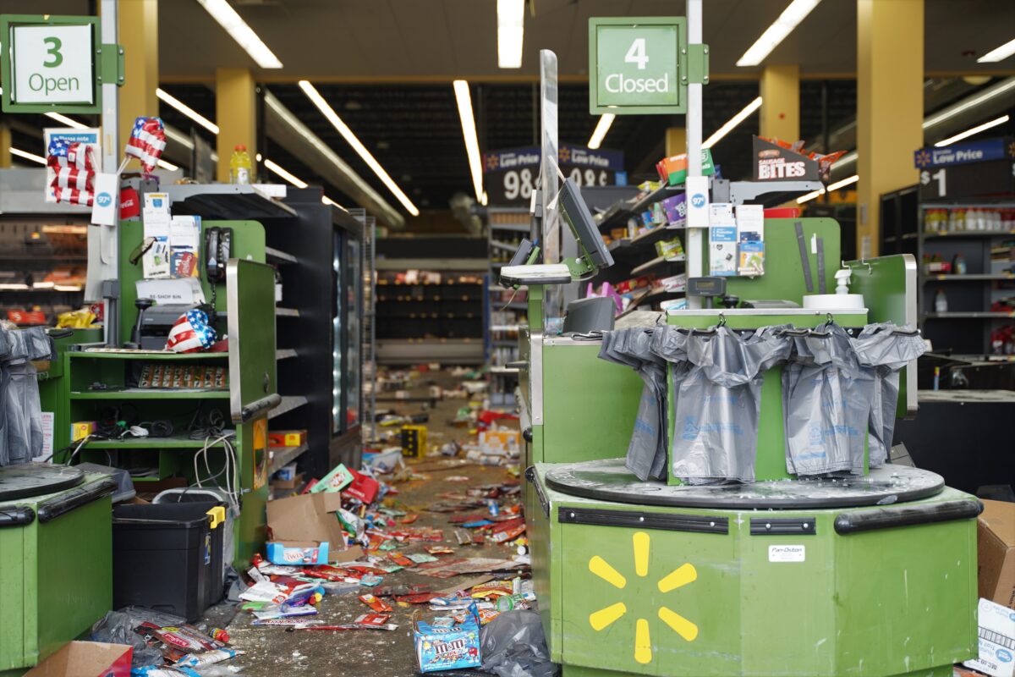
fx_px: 1297
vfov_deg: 29.2
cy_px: 338
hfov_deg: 42.7
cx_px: 508
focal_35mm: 46
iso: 100
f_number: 2.8
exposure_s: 1/50
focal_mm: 46
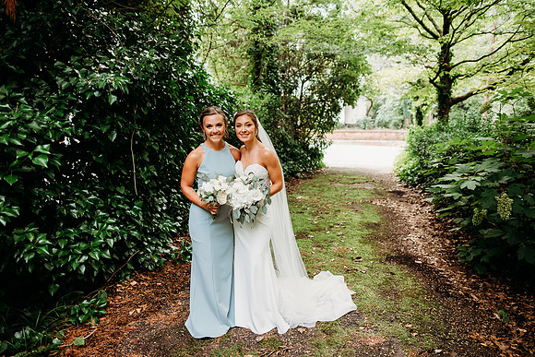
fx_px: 357
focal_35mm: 24
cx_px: 268
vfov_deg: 53.2
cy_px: 178
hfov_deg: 73.7
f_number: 2.5
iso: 160
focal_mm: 24
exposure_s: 1/160
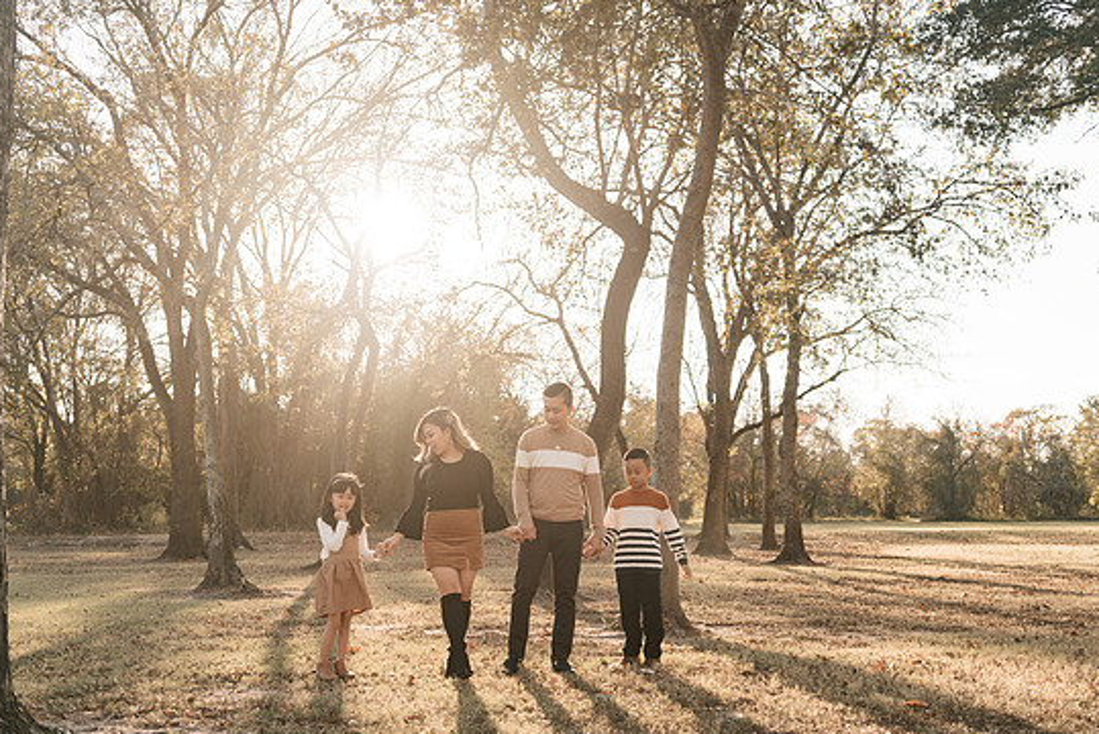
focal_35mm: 38
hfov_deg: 50.7
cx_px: 563
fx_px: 1161
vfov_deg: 35.1
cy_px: 392
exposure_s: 1/1000
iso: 125
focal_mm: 35
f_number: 2.8
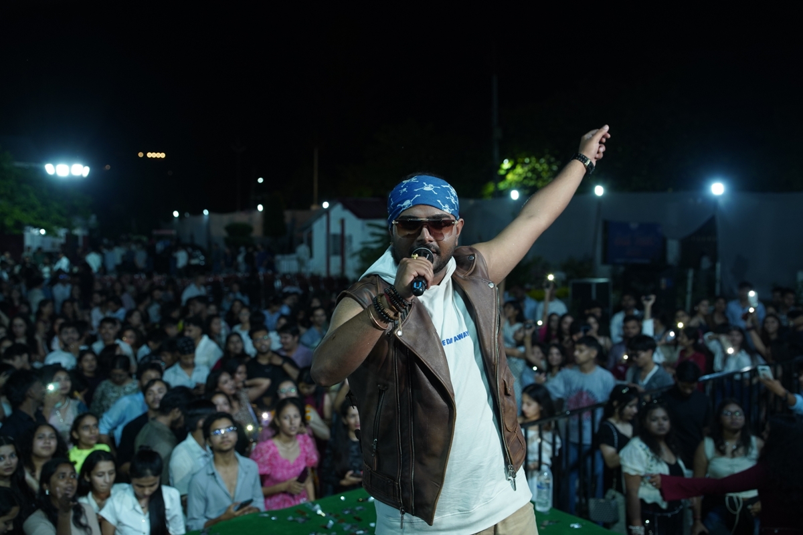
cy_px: 268
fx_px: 781
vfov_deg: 37.9
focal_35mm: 35
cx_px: 402
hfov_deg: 54.4
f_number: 3.5
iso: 1000
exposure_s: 1/160
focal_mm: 35
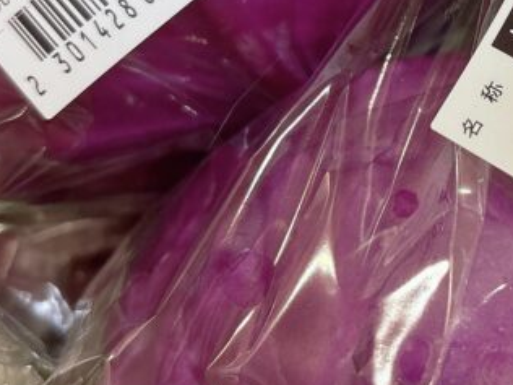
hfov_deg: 23.9
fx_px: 1171
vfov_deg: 18.2
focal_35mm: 79
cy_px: 3
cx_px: 484
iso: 100
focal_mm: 5.96
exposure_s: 1/120
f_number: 1.6
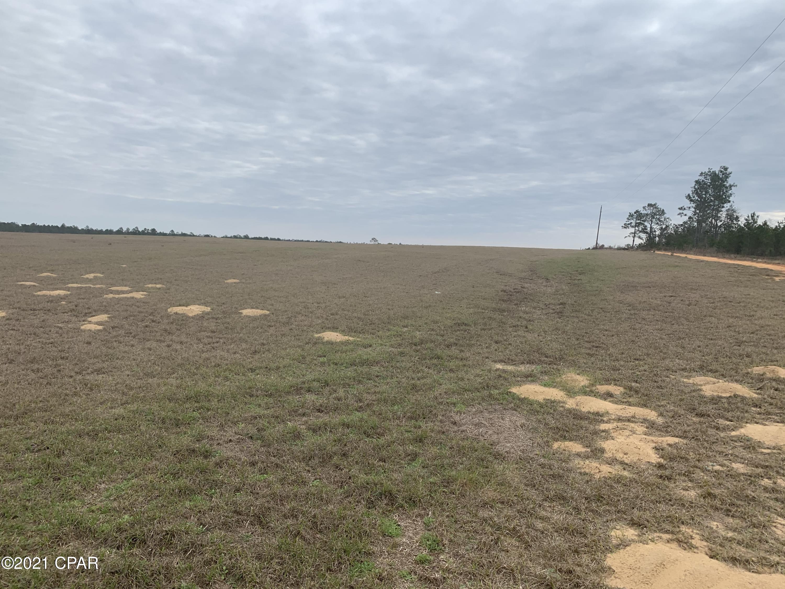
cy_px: 294
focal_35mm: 26
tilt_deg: -4.9
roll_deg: -2.2
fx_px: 590
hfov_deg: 67.3
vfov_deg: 53.1
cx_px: 392
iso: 25
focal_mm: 4.25
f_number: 1.8
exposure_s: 1/2033
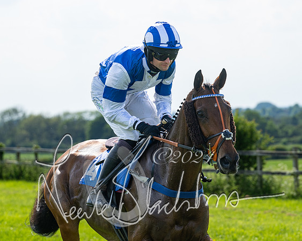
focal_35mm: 205
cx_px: 212
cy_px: 117
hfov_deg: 9.4
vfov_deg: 7.6
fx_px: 1829
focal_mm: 125
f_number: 5
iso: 200
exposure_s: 1/1250
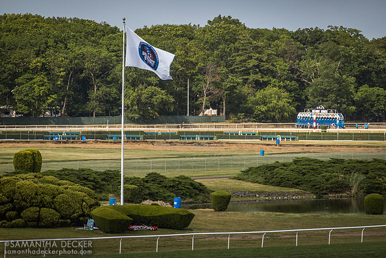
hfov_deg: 9.3
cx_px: 179
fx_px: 2385
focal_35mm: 222
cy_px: 120
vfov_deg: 6.2
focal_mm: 72
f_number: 4.5
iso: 320
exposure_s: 1/2000
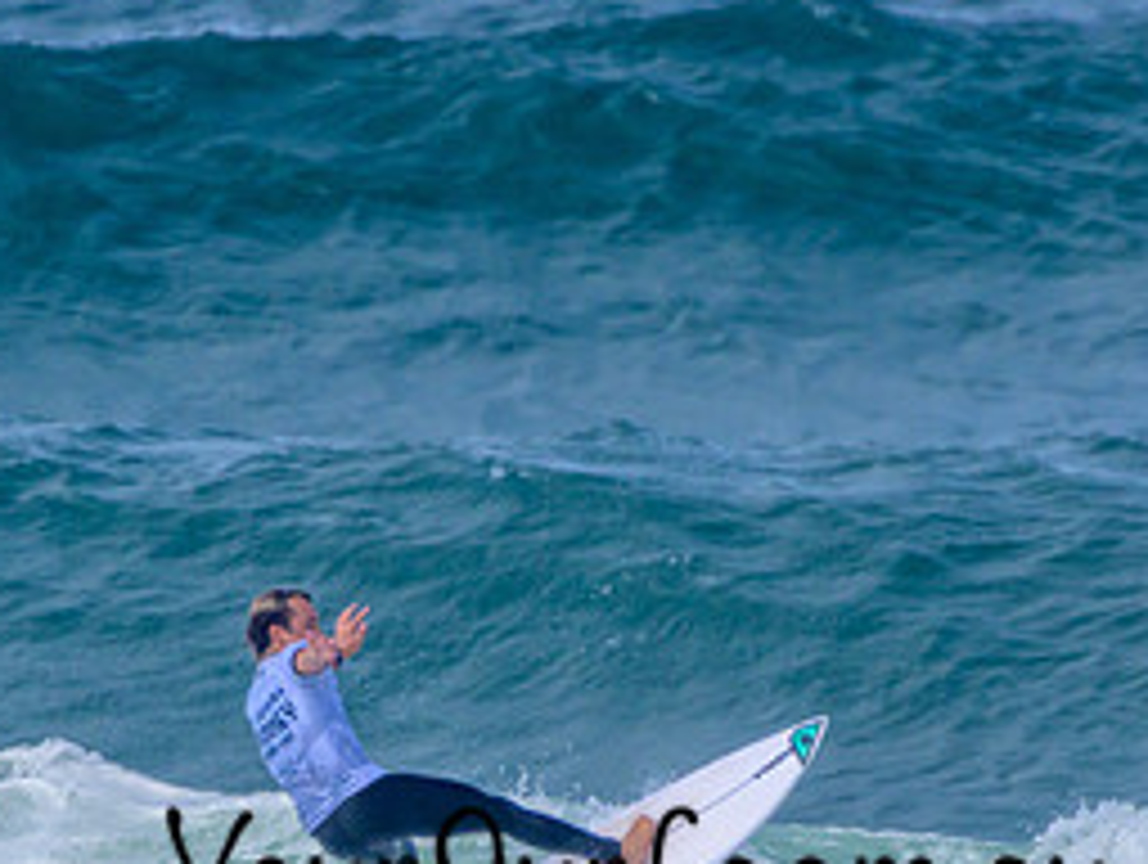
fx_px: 65292
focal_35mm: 1966
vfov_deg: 0.8
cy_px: 839
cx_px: 630
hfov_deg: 1.0
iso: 900
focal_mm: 900
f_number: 11
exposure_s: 1/2500
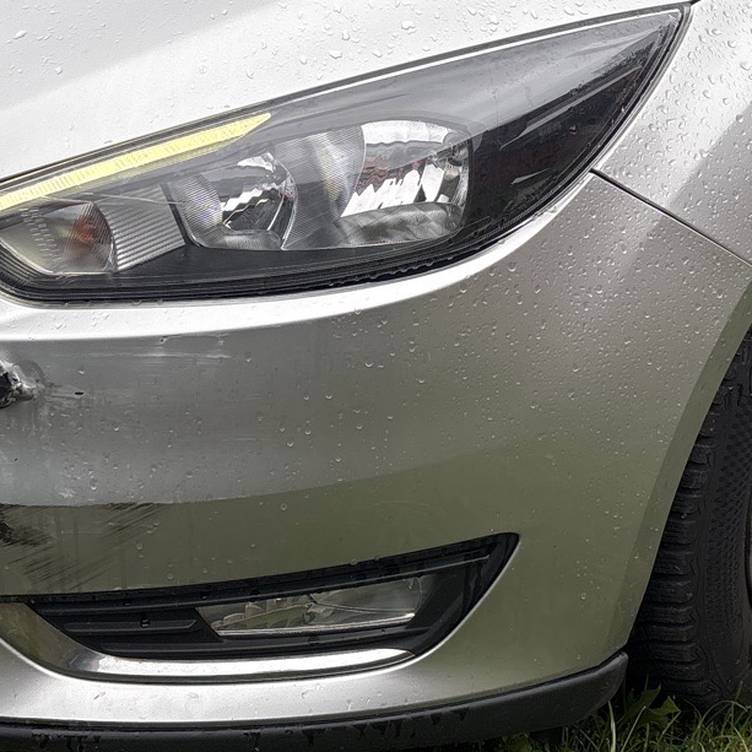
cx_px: 465
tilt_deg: -18.1
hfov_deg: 23.9
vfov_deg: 23.3
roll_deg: -1.8
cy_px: 65
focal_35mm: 72
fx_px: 1770
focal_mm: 5.96
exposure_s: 1/688
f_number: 1.6
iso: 50
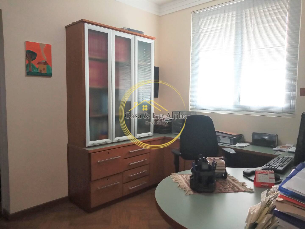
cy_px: 114
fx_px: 176
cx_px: 152
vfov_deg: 66.0
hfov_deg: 81.7
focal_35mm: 20
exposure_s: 1/60
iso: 476
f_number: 2
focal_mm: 3.54
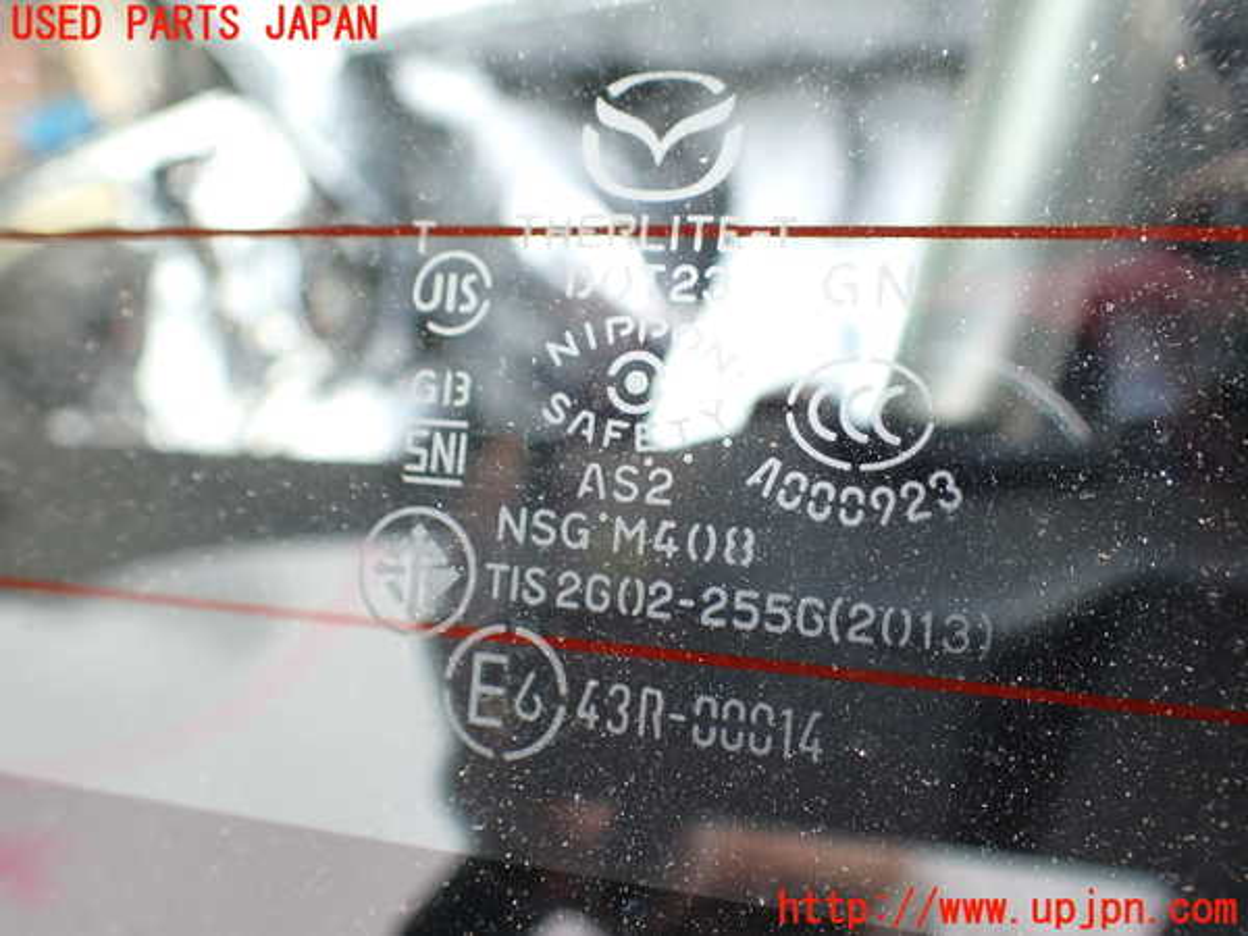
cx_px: 624
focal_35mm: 30
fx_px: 1082
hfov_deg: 60.0
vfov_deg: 46.8
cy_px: 468
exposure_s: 1/125
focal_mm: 5.4
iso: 100
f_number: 2.3
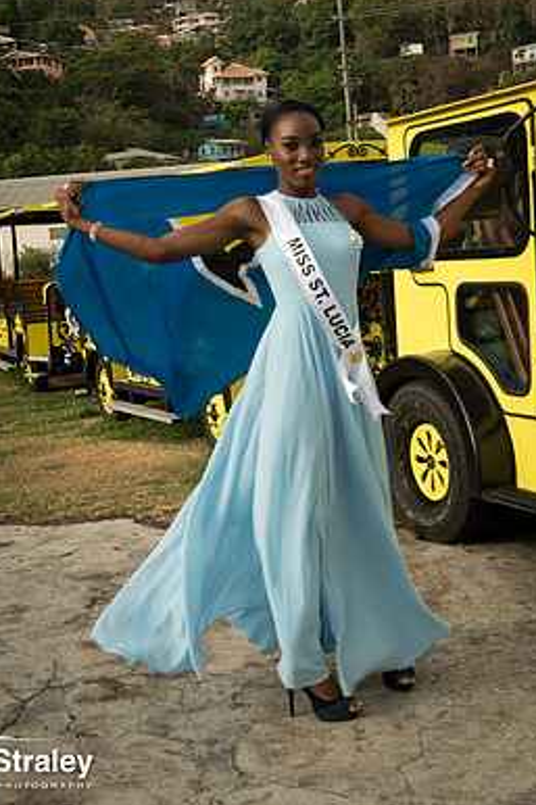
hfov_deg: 24.2
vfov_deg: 35.6
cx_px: 261
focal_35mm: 56
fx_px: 1252
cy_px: 340
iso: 80
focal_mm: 48
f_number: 6.3
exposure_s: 1/160
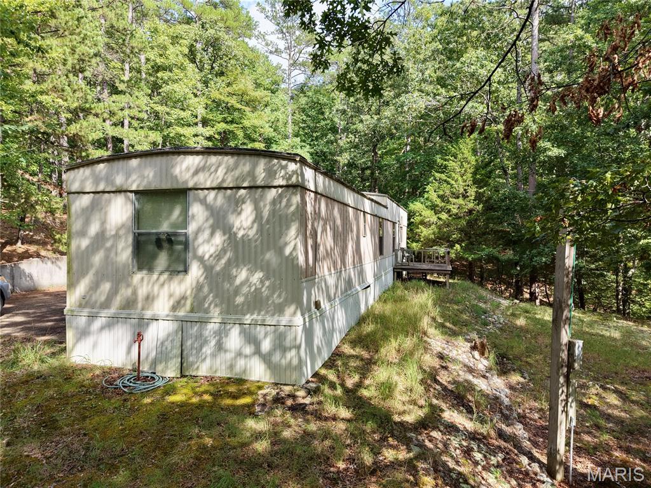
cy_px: 244
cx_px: 326
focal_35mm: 24
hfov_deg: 71.6
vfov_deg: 56.8
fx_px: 451
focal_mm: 8.67
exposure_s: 1/1600
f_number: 1.8
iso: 320
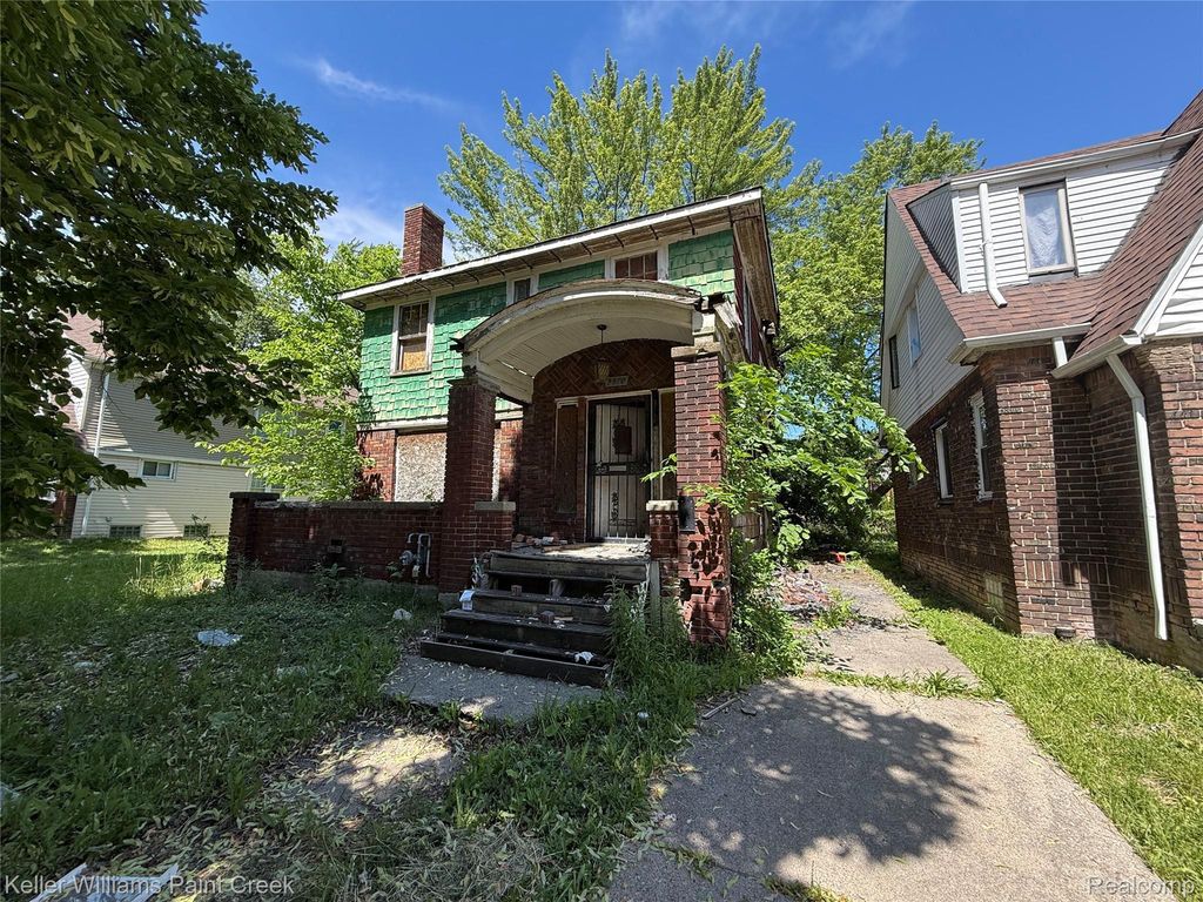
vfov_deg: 85.7
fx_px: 487
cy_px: 451
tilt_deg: +8.1
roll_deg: -0.2
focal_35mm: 14
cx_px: 602
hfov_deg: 102.1
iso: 50
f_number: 2.2
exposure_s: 1/408
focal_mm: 2.22
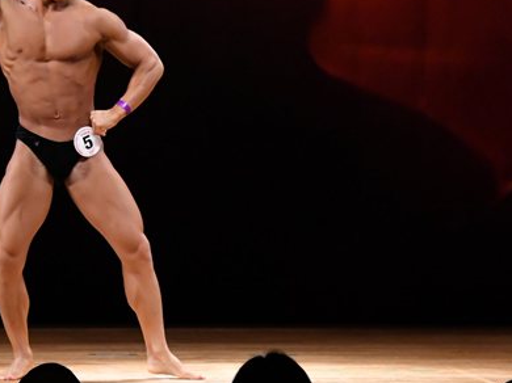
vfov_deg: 3.8
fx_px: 5706
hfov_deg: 5.1
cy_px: 130
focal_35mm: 386
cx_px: 111
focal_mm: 135
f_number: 5.6
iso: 4000
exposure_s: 1/400
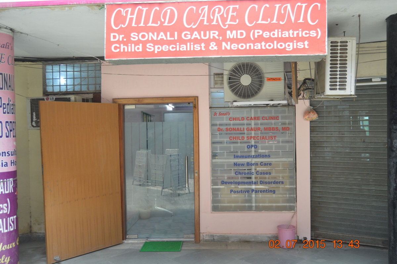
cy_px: 132
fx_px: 331
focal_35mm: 30
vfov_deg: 43.5
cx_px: 198
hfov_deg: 62.0
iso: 400
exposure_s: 1/60
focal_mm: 20
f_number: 4
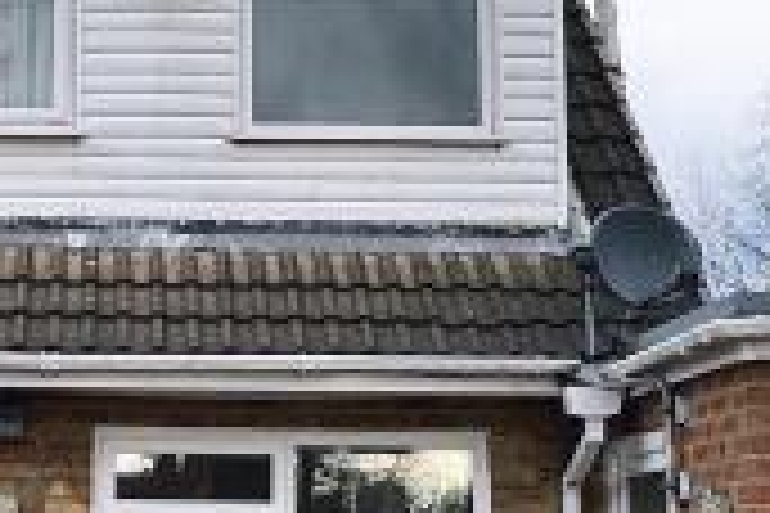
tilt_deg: +8.8
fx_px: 1861
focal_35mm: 87
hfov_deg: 22.8
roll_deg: -1.1
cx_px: 72
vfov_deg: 15.7
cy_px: 346
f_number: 2.2
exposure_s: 1/255
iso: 40
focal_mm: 2.22
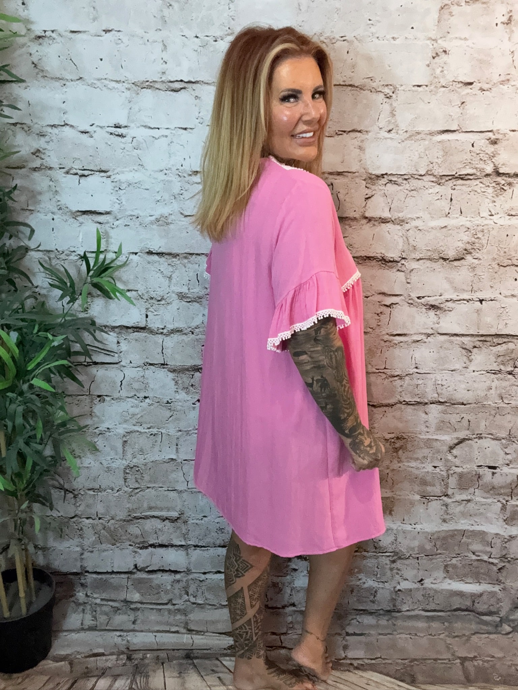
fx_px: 599
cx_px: 259
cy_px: 345
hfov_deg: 46.8
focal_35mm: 30
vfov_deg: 60.0
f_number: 1.9
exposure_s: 1/50
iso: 320
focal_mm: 2.69
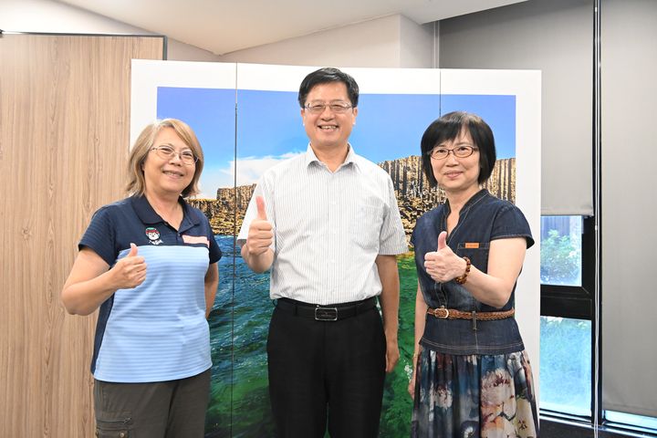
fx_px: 616
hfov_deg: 56.1
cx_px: 328
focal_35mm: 34
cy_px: 219
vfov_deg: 39.1
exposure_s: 1/125
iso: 3200
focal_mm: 22.5
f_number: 5
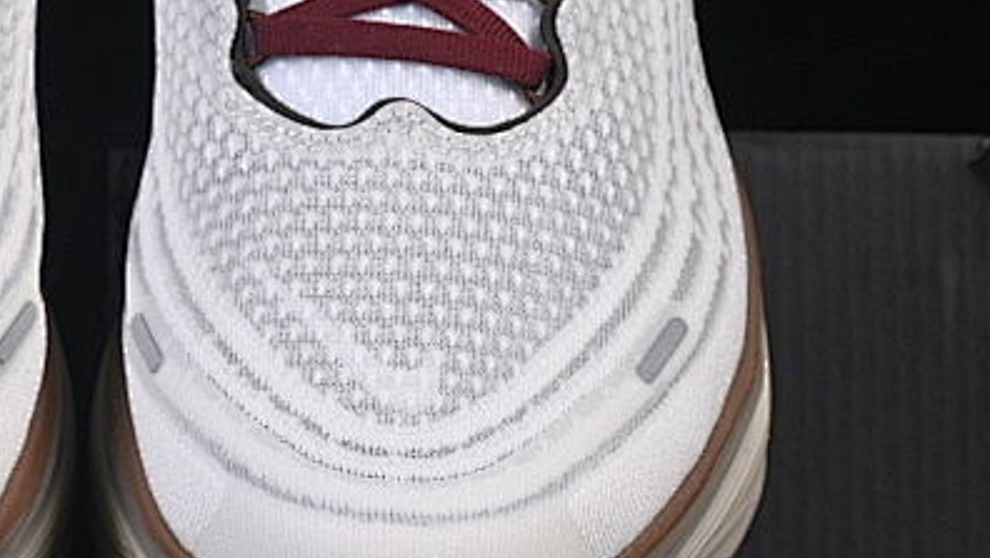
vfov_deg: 5.7
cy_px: 133
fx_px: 5619
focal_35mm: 214
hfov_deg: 10.0
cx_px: 122
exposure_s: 1/80
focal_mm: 50
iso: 160
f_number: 8
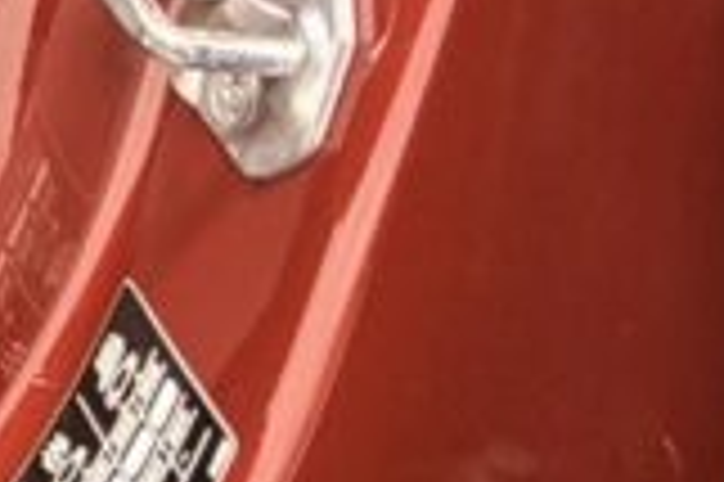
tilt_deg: -21.9
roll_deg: +0.2
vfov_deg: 6.9
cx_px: -1304
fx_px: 3456
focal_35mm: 172
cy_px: -1104
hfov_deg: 9.7
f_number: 1.6
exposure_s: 1/33
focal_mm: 5.96
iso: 400
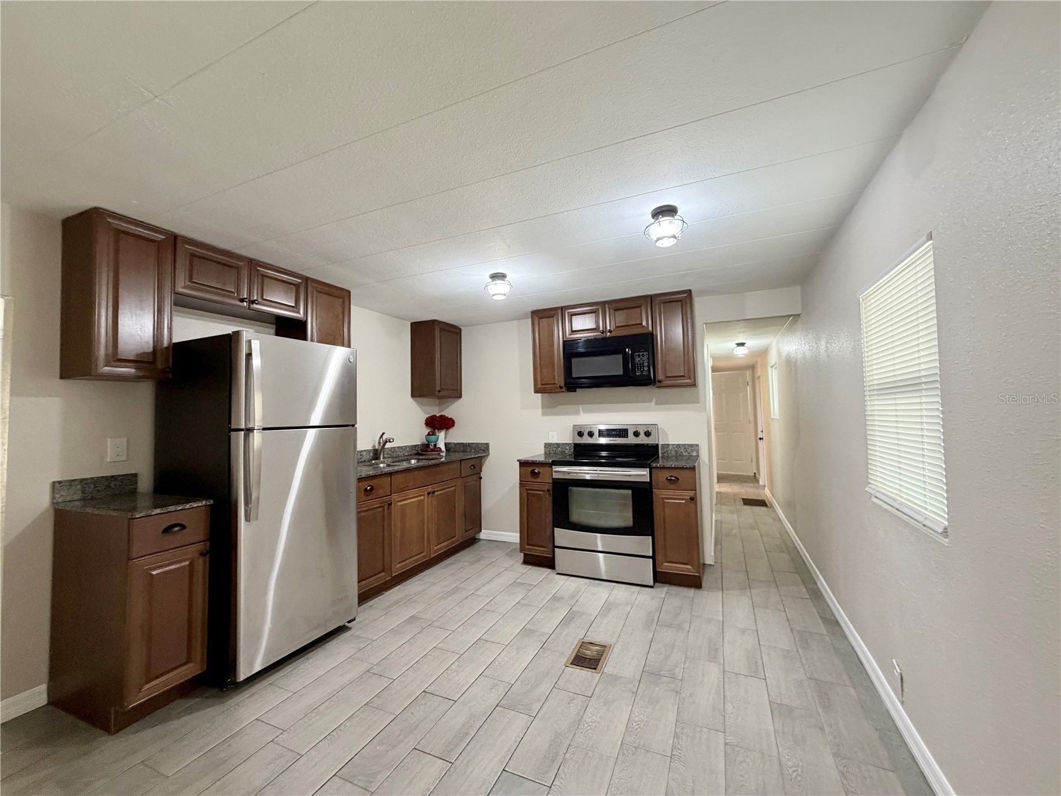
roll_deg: +0.5
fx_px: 429
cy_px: 398
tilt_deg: +3.0
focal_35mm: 14
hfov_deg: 102.1
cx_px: 530
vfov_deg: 85.7
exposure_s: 1/60
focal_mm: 2.22
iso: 320
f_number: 2.2
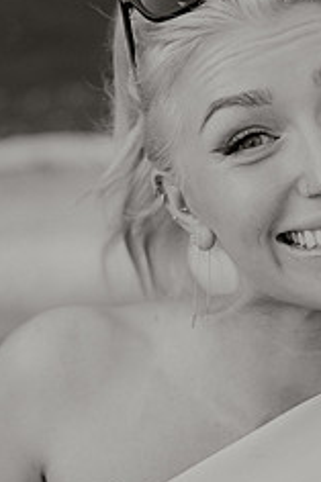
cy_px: 315
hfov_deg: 11.6
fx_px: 1580
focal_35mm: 118
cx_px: 201
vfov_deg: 17.3
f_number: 2.8
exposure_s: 1/2500
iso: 640
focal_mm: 62
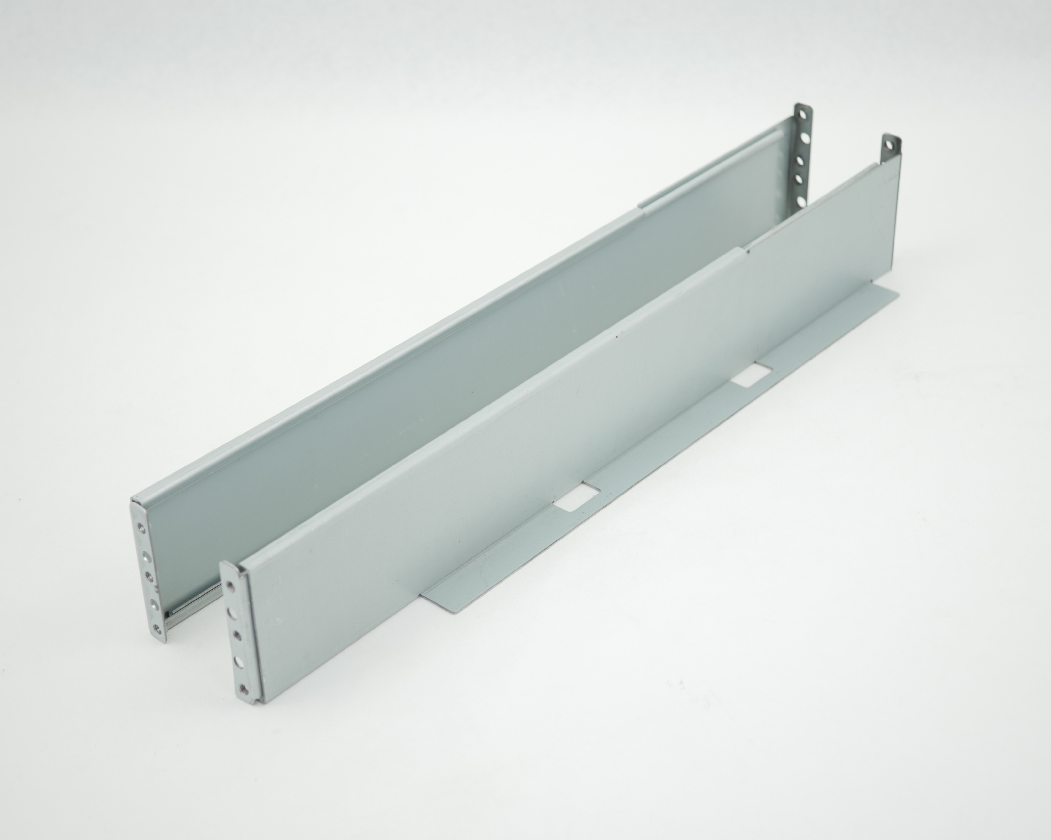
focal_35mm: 63
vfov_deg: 24.2
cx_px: 547
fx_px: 1959
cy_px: 423
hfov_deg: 30.0
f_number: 2.8
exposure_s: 1/125
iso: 200
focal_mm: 30
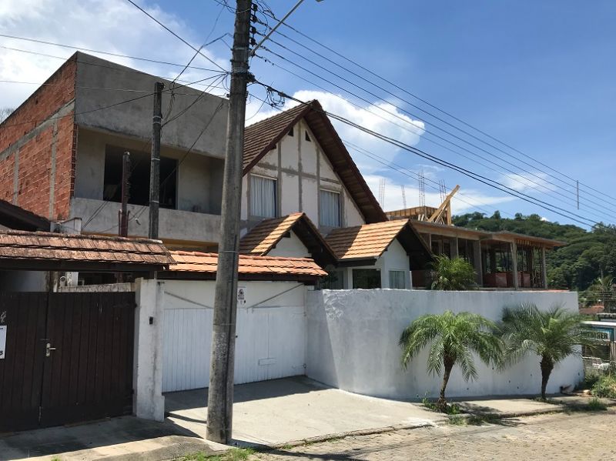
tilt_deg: +8.4
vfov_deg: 49.7
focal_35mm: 28
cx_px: 308
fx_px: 498
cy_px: 230
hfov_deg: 63.5
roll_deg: +0.3
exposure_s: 1/2907
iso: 20
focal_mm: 3.99
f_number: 1.8
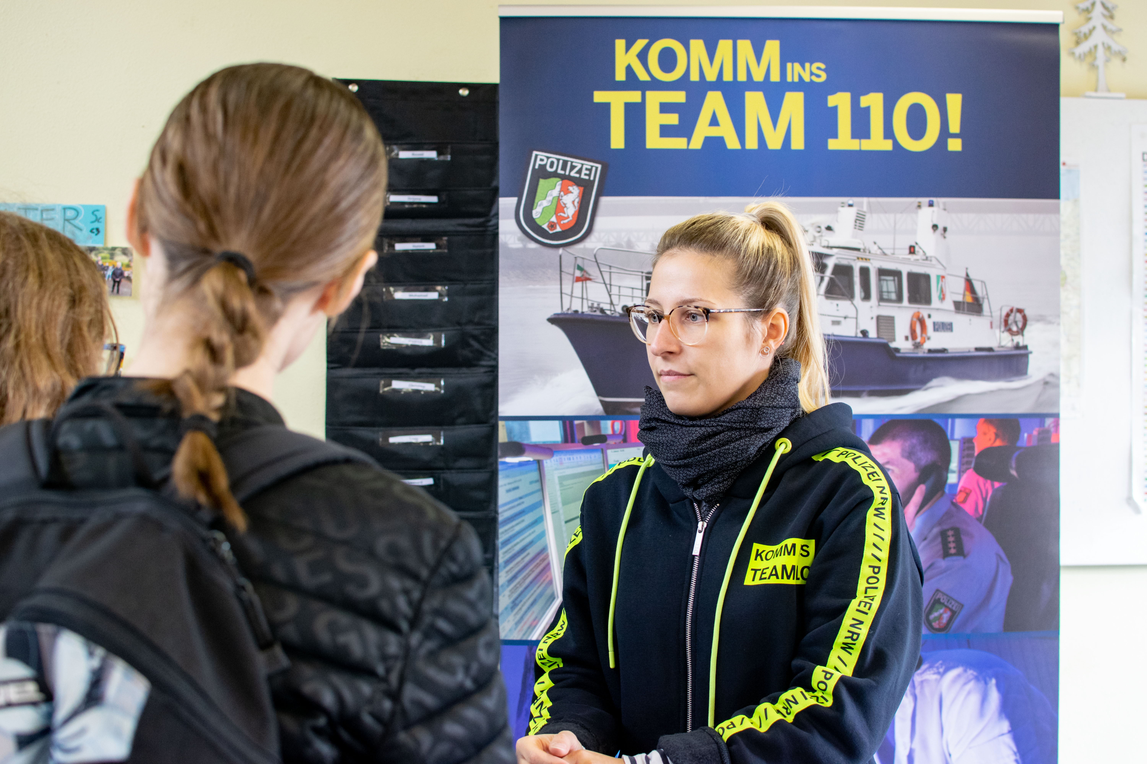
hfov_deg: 37.9
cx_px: 574
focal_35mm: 52
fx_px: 1673
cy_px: 382
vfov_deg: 25.8
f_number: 3.2
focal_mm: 35
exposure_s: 1/60
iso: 800
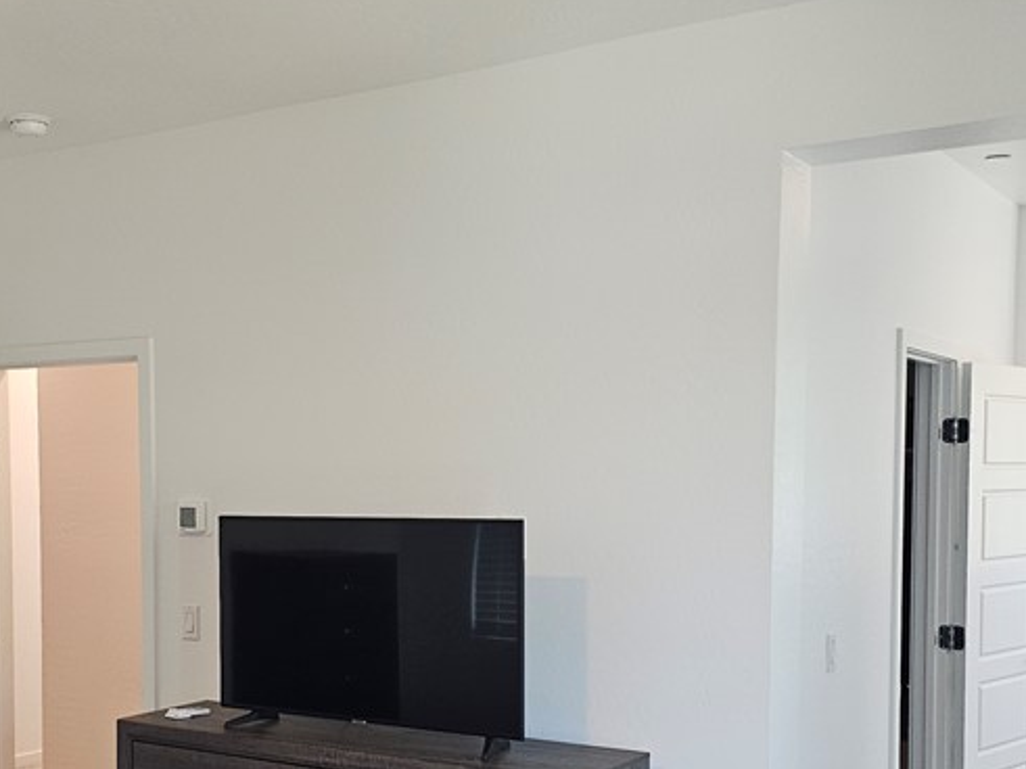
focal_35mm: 48
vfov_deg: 29.8
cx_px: 293
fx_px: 1422
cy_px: 573
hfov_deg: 38.9
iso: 100
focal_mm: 6.3
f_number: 1.7
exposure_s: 1/60
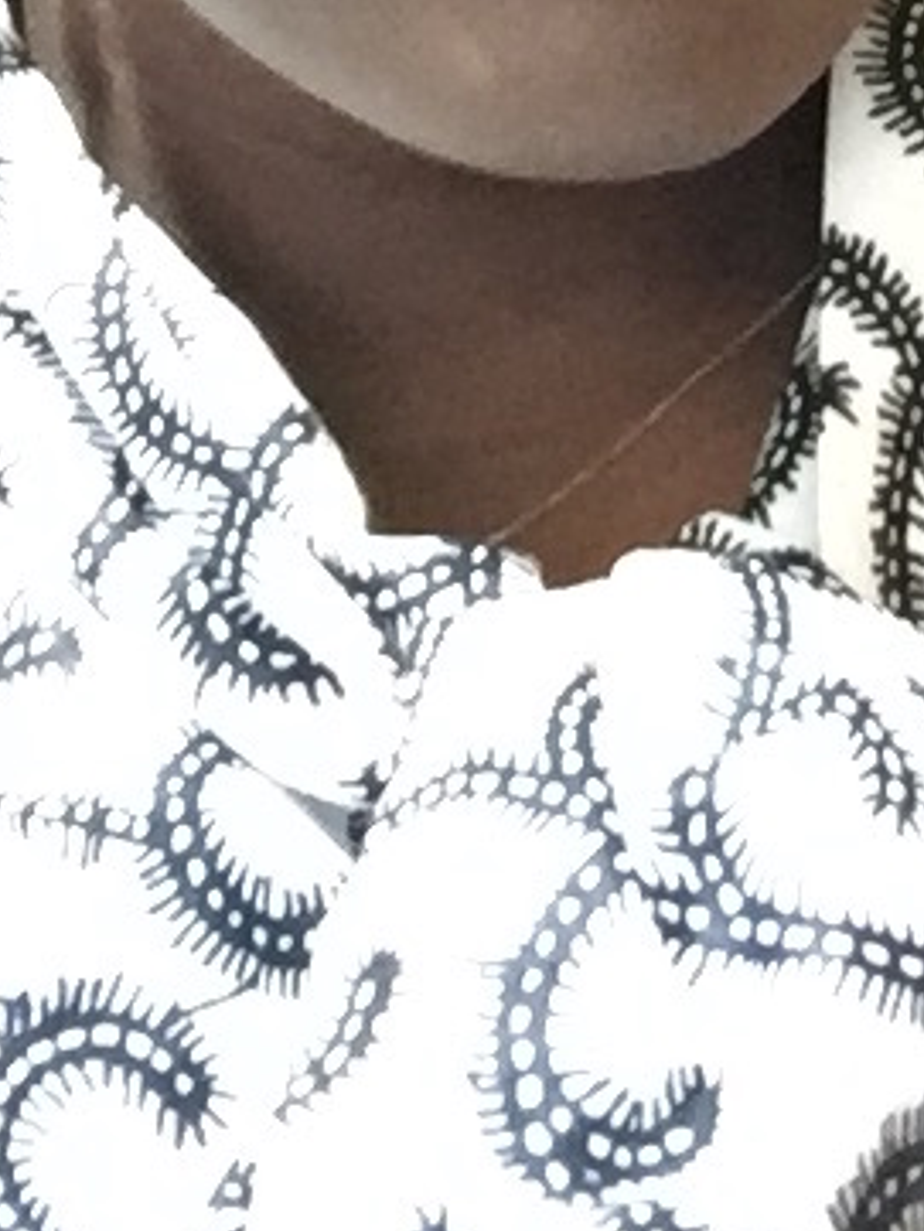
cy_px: -494
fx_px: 3913
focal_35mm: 110
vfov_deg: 16.6
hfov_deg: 13.4
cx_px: 696
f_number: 2.2
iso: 500
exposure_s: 1/15
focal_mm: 2.65
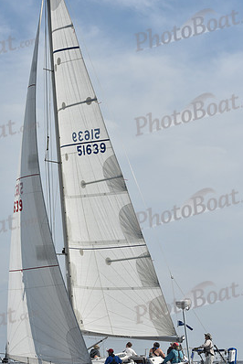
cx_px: 87
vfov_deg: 20.0
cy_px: 173
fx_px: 1031
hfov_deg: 13.4
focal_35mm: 102
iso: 250
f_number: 11
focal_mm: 70
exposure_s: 1/1000
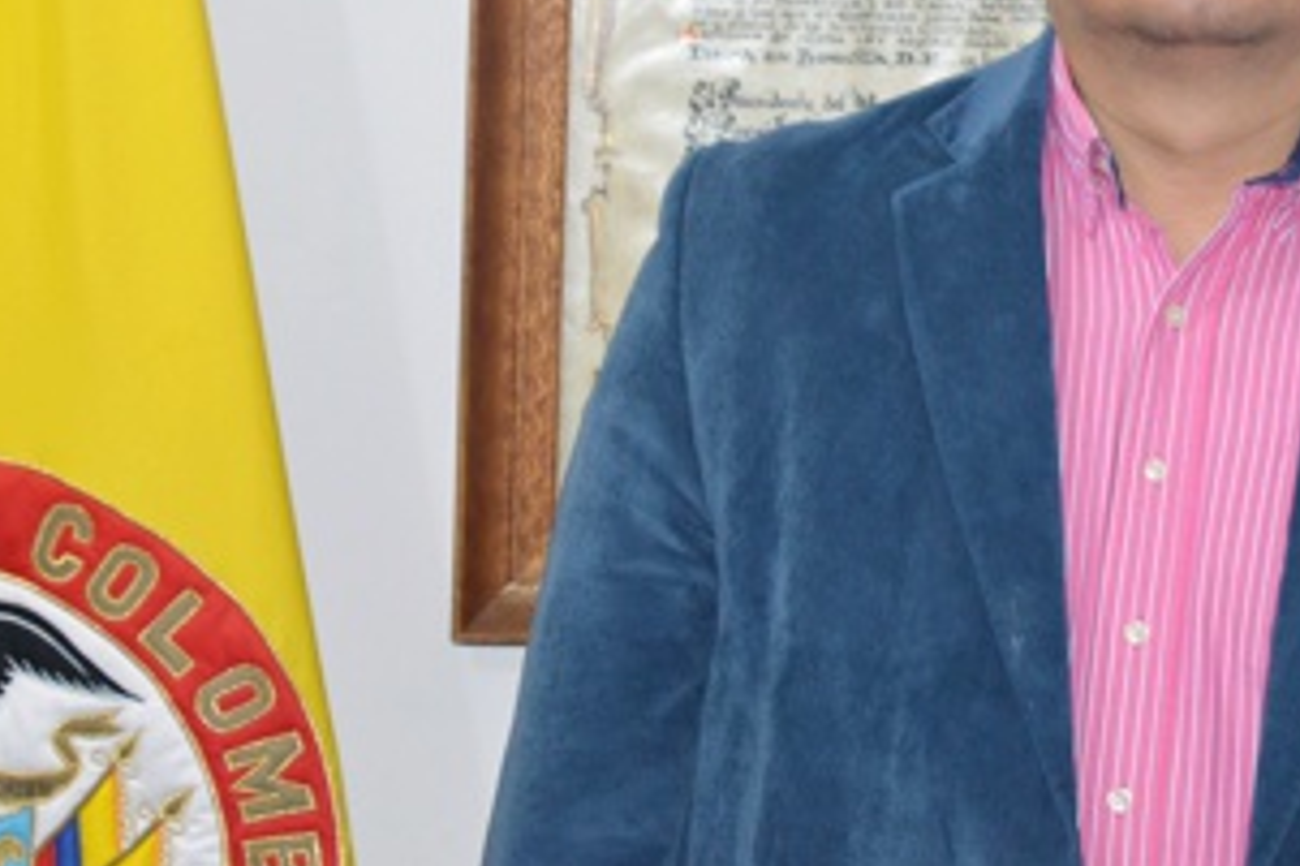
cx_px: 891
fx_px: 4656
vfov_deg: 10.6
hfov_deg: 15.9
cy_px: 159
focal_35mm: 129
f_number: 5.6
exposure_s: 1/60
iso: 1000
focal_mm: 52
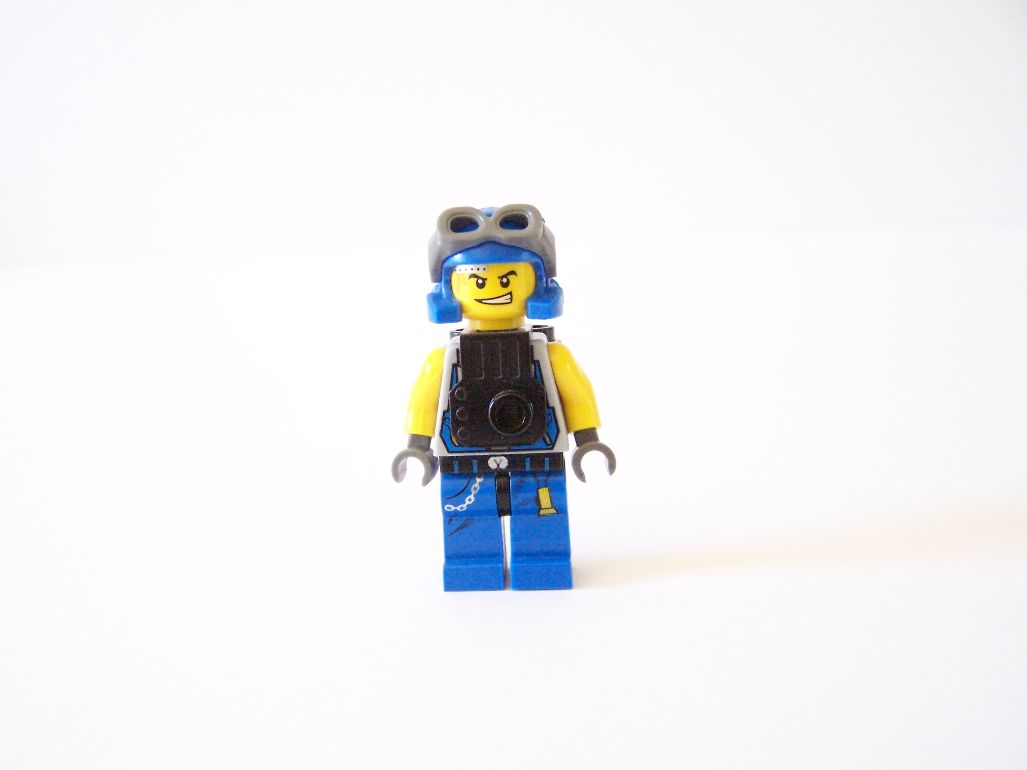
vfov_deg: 36.0
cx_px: 514
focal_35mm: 40
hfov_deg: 46.8
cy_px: 385
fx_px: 1187
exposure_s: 1/90
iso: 400
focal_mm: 6.7
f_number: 2.8
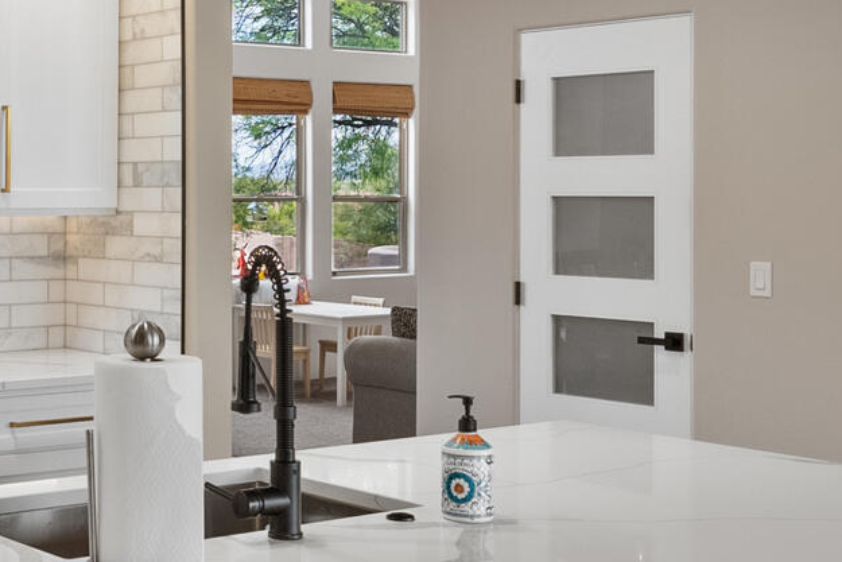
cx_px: -32
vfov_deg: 21.2
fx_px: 1497
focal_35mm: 64
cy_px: 178
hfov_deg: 29.0
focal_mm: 16
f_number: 8
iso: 640
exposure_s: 1/5
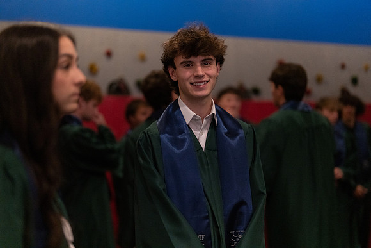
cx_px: 186
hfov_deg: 39.6
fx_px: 515
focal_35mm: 50
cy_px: 124
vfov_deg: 27.0
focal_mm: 50
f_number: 1.2
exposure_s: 1/400
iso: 2500
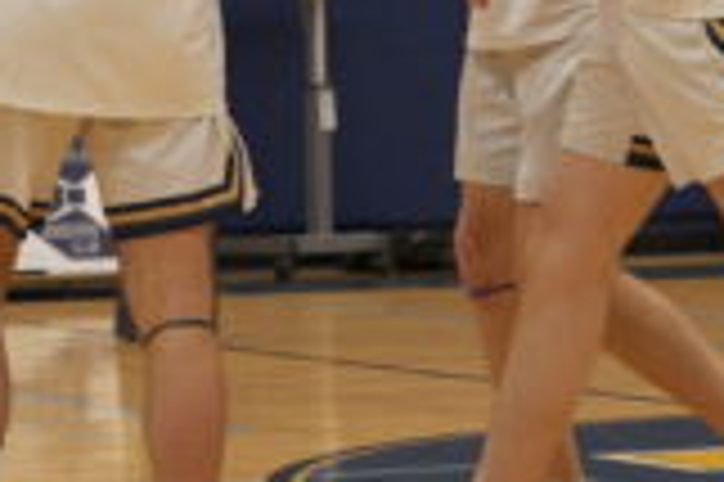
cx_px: 382
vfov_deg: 5.6
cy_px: -214
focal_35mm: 243
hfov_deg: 8.5
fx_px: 4882
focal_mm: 70
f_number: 5.6
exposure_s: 1/200
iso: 3200
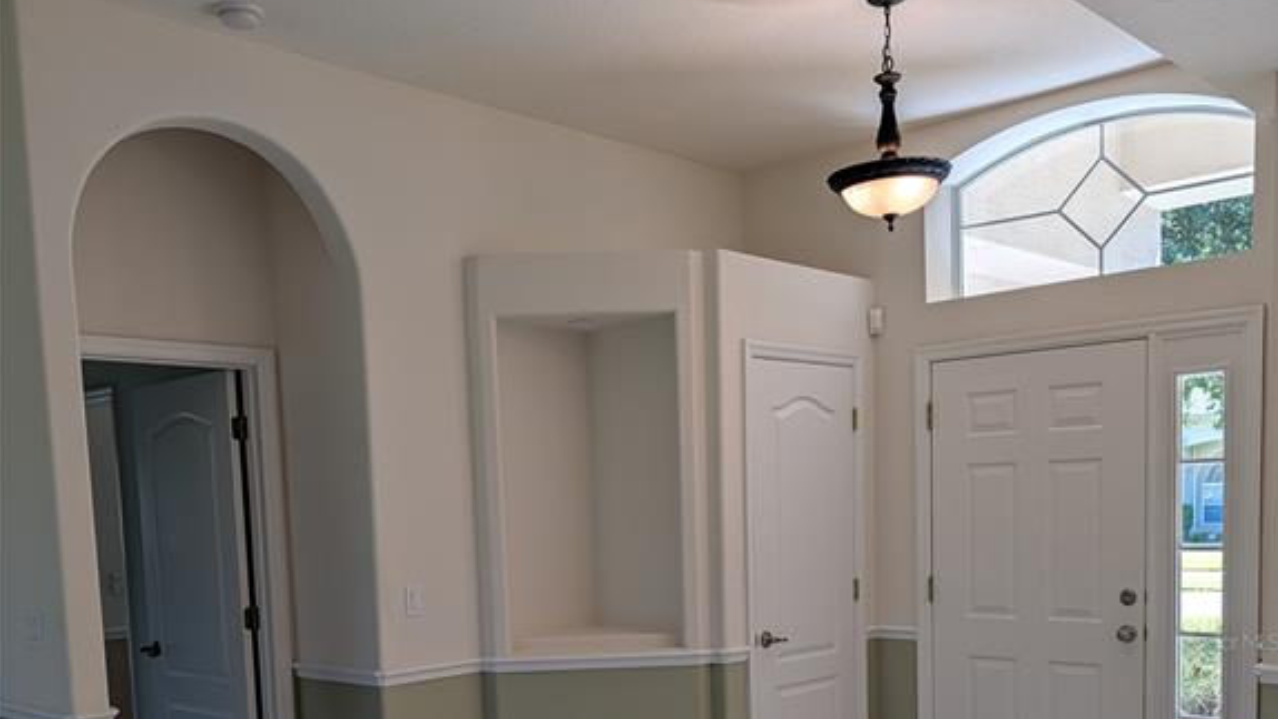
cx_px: 641
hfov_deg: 56.6
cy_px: 641
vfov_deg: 32.2
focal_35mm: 35
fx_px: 1186
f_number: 1.68
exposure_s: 1/120
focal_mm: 6.9
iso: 31
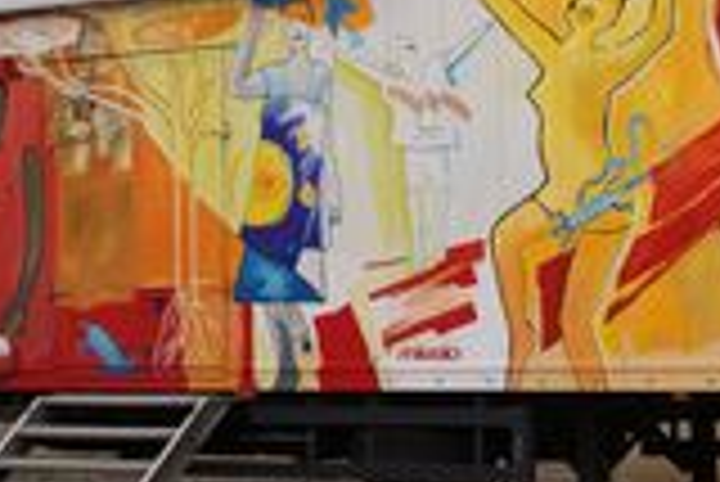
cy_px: 92
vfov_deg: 13.0
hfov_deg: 19.4
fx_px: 2102
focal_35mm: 105
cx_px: 414
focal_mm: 28
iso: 100
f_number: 8
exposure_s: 1/160
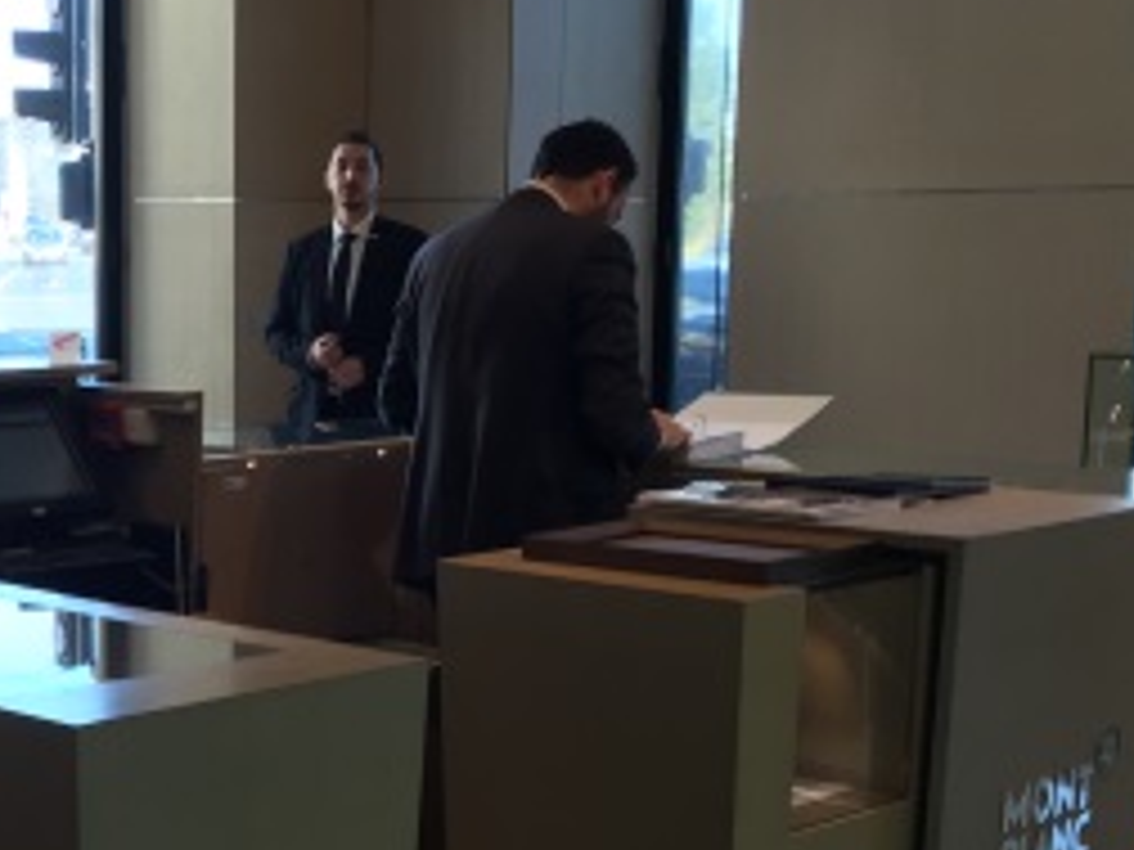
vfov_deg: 21.1
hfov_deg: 27.2
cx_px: 117
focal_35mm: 69
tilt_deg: -9.8
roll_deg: -0.1
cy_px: 652
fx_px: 2260
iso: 40
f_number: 2.2
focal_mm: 4.15
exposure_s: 1/60
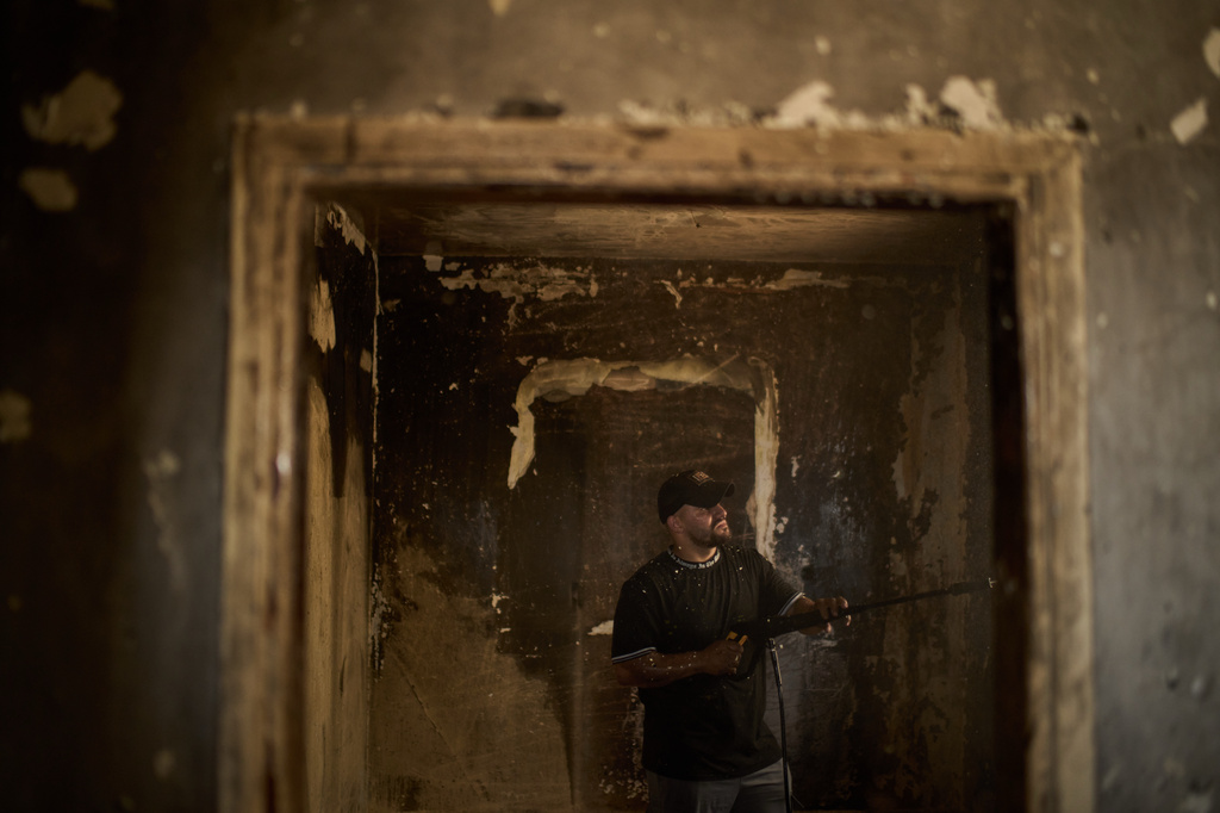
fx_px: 1186
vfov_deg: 37.8
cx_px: 610
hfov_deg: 54.4
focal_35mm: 35
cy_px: 406
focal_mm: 35
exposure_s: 1/800
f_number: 1.4
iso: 1000
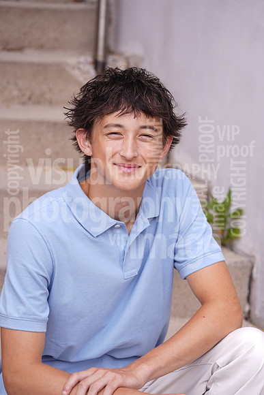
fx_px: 1429
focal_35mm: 130
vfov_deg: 15.8
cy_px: 198
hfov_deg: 10.6
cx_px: 132
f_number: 5
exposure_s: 1/100
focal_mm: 130
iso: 64
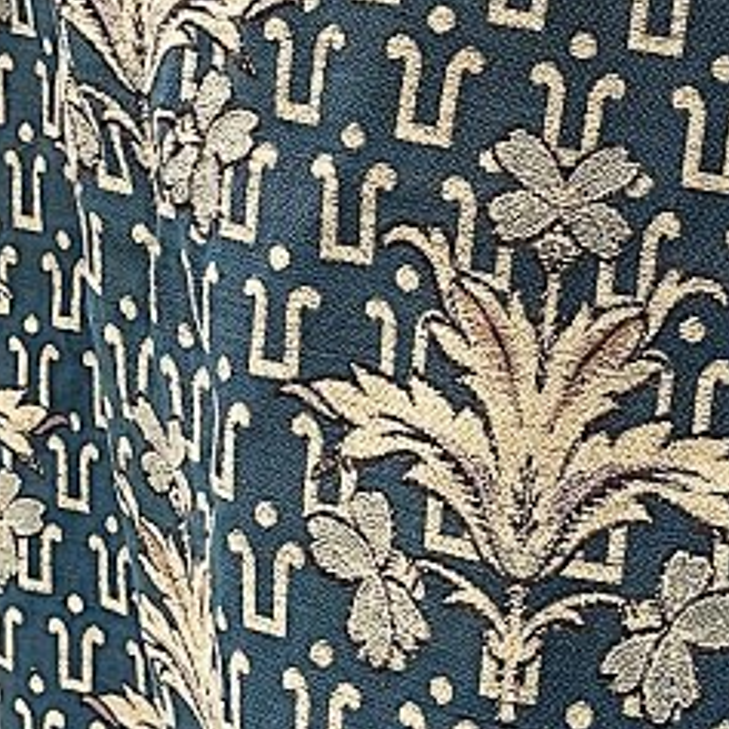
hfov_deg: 15.5
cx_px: 504
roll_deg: +0.4
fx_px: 2669
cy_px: 117
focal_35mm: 112
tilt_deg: -5.7
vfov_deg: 15.4
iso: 125
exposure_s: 1/83
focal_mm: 5.1
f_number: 1.6
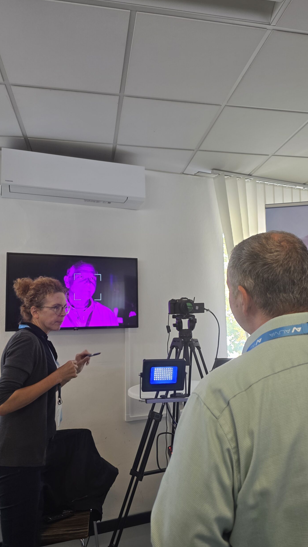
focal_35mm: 26
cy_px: 281
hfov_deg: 44.3
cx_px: 169
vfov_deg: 71.9
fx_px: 377
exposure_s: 1/100
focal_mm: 6.3
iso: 125
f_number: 1.7
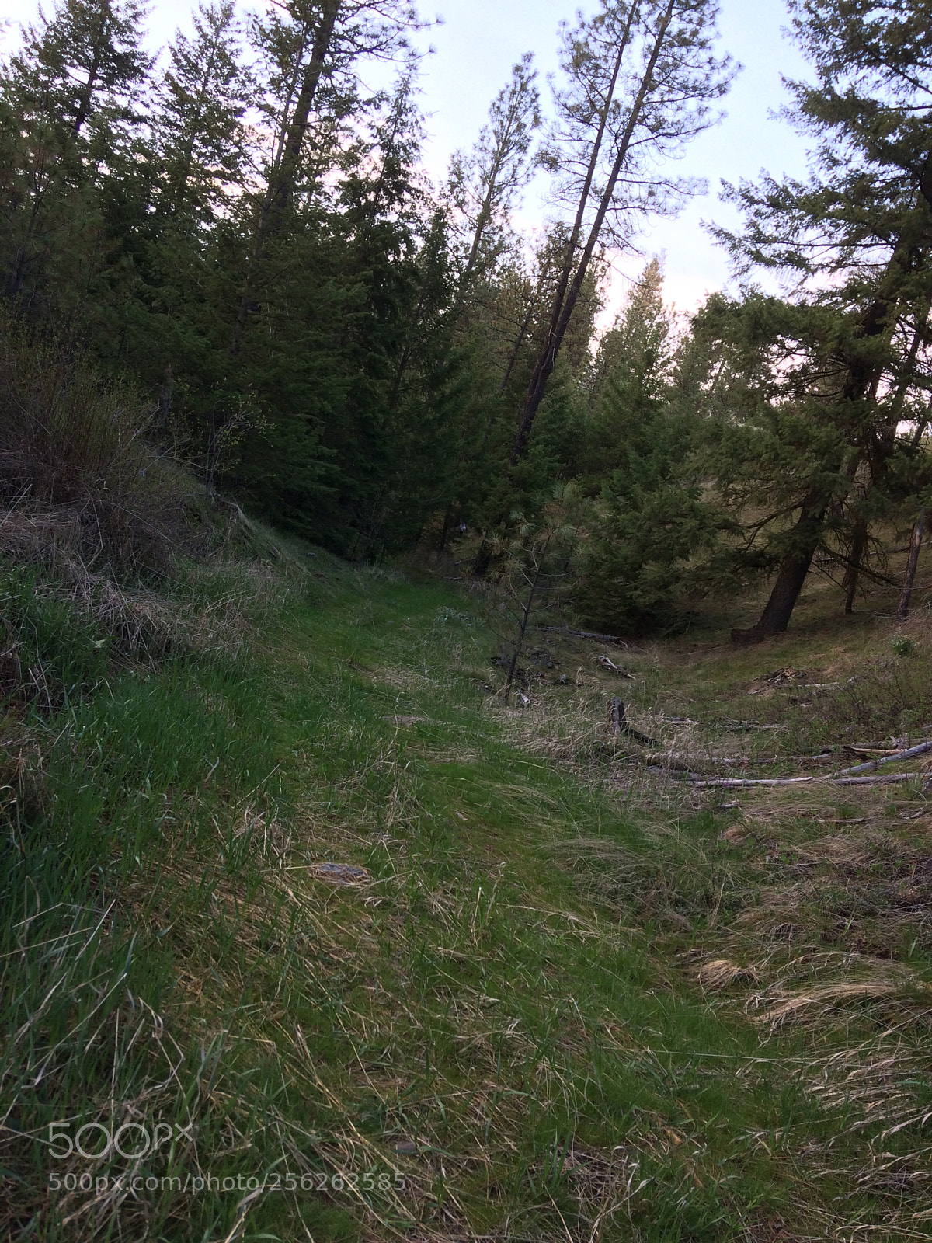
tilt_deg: -13.1
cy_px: 622
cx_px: 466
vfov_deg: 61.7
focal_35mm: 29
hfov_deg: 48.2
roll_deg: -17.3
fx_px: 1041
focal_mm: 4.15
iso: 40
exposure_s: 1/120
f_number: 2.2
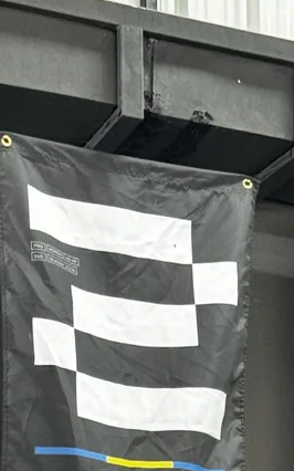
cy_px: 796
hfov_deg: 6.8
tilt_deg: +6.8
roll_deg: +1.5
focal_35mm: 191
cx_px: 324
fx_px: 2450
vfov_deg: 10.4
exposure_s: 1/50
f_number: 1.78
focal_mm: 6.76
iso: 200
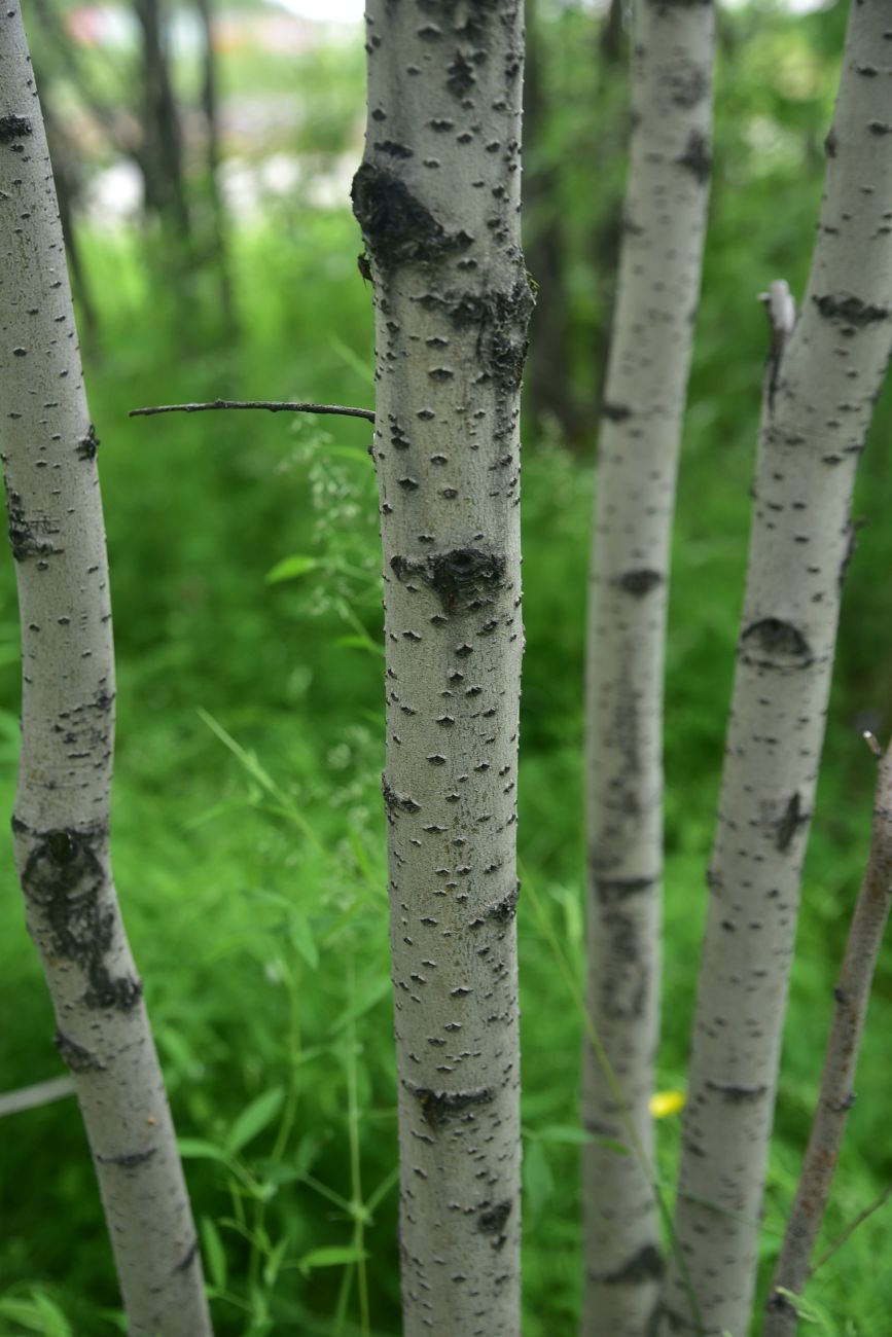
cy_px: 668
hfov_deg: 27.0
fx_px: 1858
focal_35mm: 50
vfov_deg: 39.6
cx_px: 446
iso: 500
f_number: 5.6
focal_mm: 50
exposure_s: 1/160
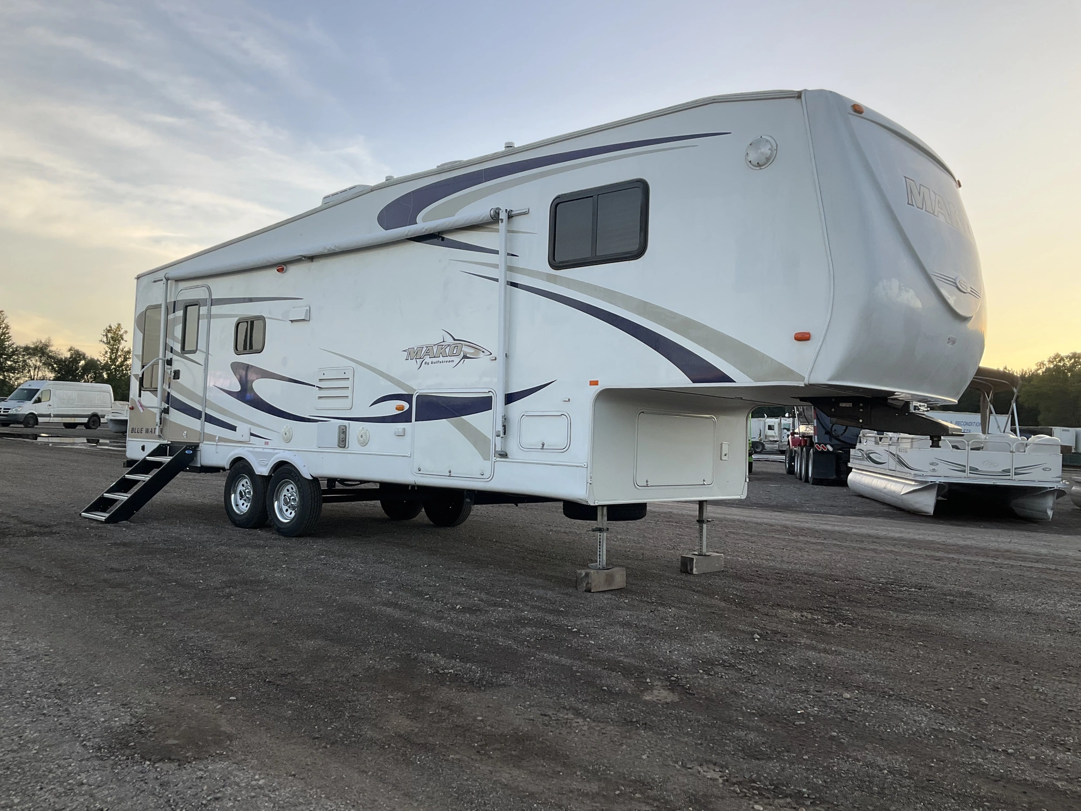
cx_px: 540
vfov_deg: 48.2
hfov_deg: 61.7
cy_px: 406
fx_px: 906
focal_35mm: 29
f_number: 1.8
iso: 25
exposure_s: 1/256
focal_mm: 3
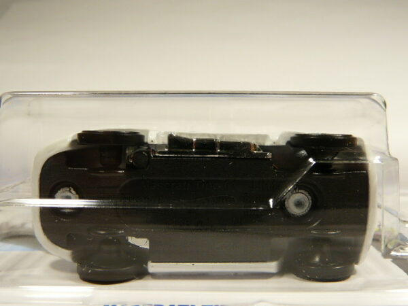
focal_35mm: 37
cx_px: 204
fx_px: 436
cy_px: 153
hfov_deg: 50.1
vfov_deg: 38.7
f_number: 2.8
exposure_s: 1/80
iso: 100
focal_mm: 4.6
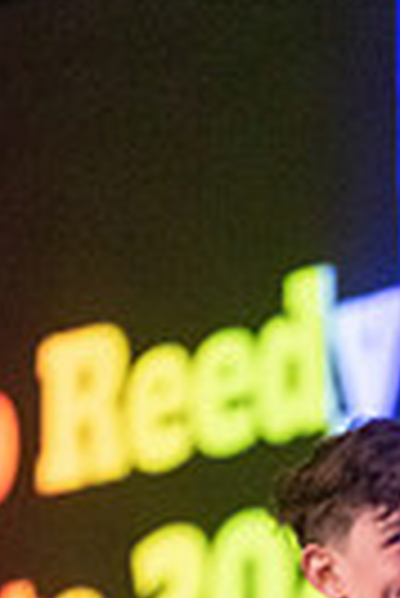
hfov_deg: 3.5
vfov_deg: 5.2
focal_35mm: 393
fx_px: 6533
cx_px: 625
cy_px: 908
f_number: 2.8
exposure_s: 1/1000
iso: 16000
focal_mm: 116
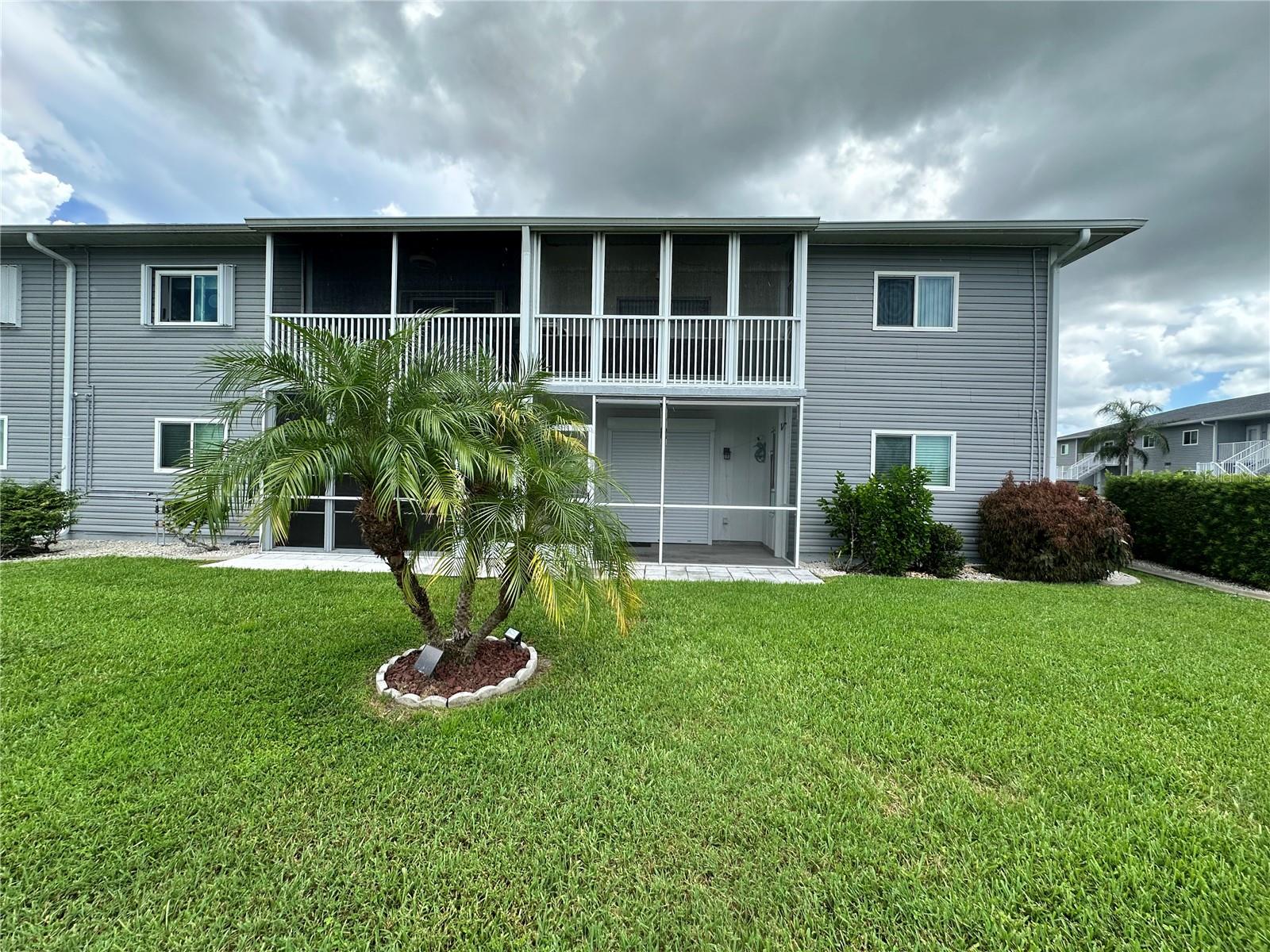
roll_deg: -1.2
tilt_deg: +0.4
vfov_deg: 85.7
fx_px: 514
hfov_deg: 102.1
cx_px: 635
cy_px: 476
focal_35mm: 14
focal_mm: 2.22
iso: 40
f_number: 2.2
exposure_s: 1/801
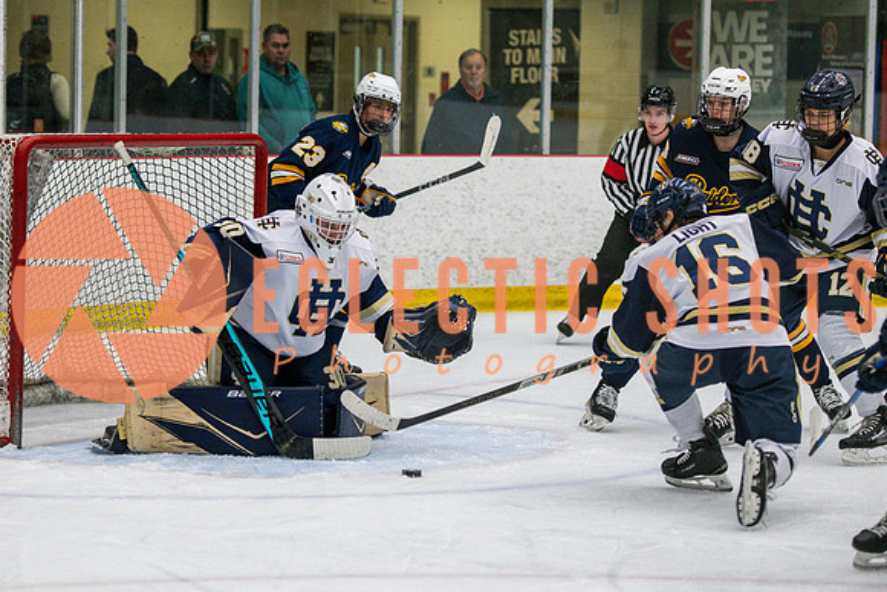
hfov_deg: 13.5
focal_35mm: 152
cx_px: 353
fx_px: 3744
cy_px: 265
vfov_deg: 9.0
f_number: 3.2
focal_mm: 100
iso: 2000
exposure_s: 1/640
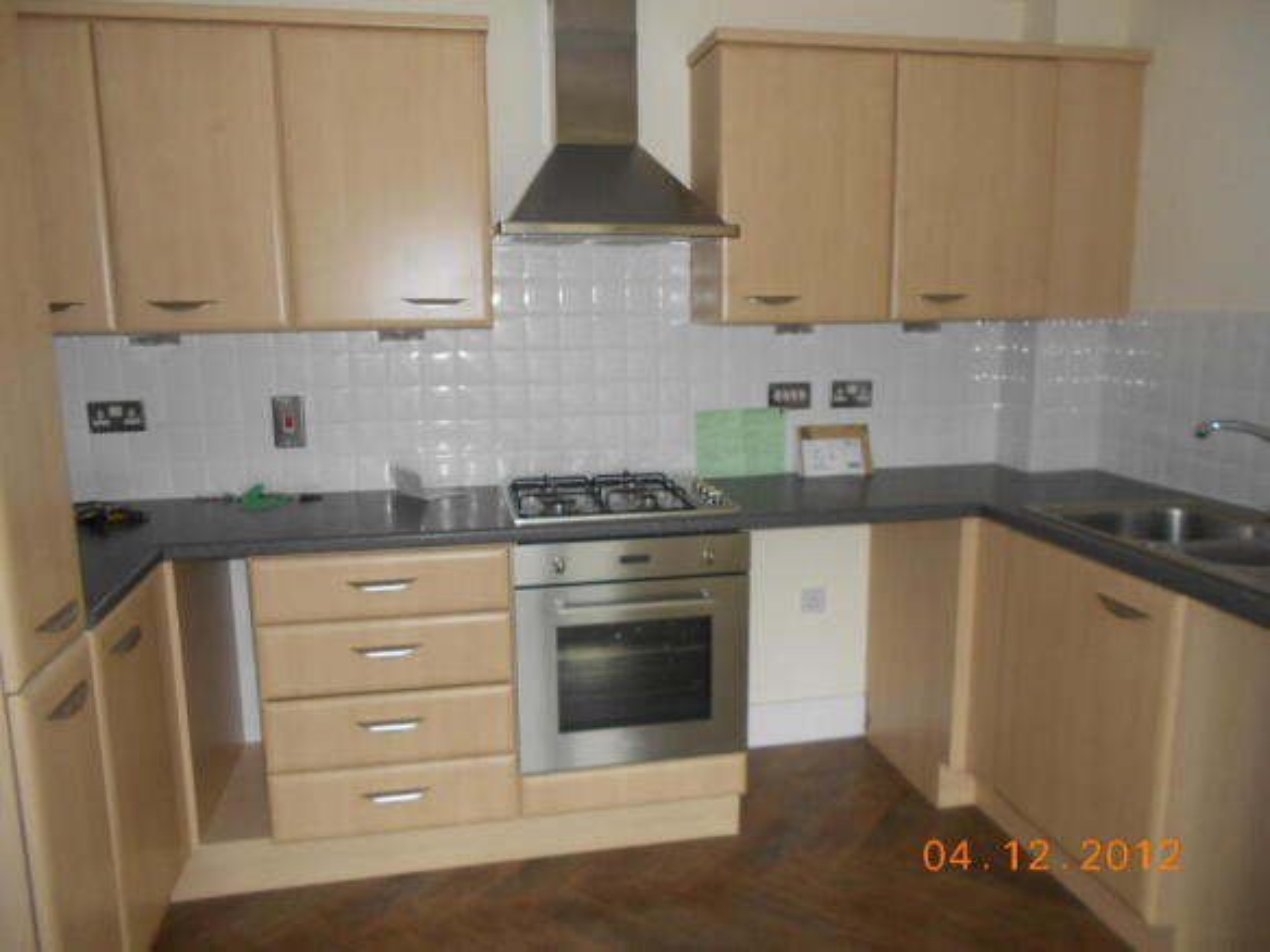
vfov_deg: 53.0
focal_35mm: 26
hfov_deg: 67.3
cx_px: 635
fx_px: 954
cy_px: 476
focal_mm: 4.6
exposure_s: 1/25
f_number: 3.2
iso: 200
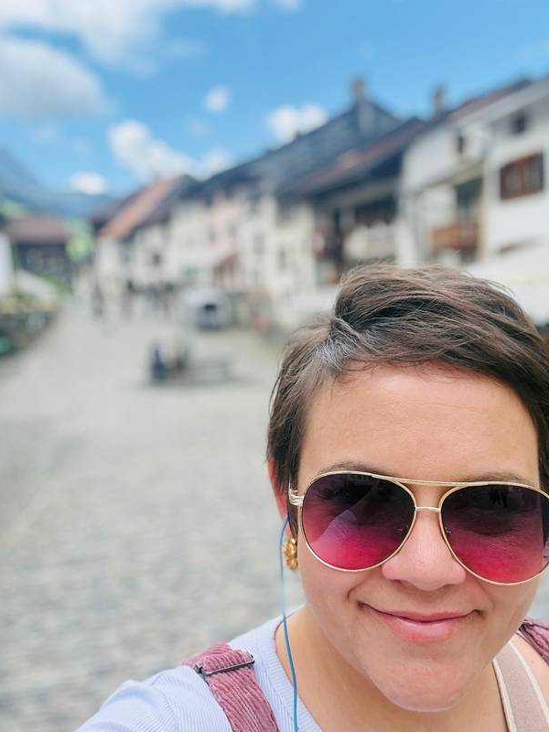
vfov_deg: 51.3
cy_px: 382
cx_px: 269
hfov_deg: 39.7
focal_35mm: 36
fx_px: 761
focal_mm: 2.69
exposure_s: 1/535
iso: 40
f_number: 1.9
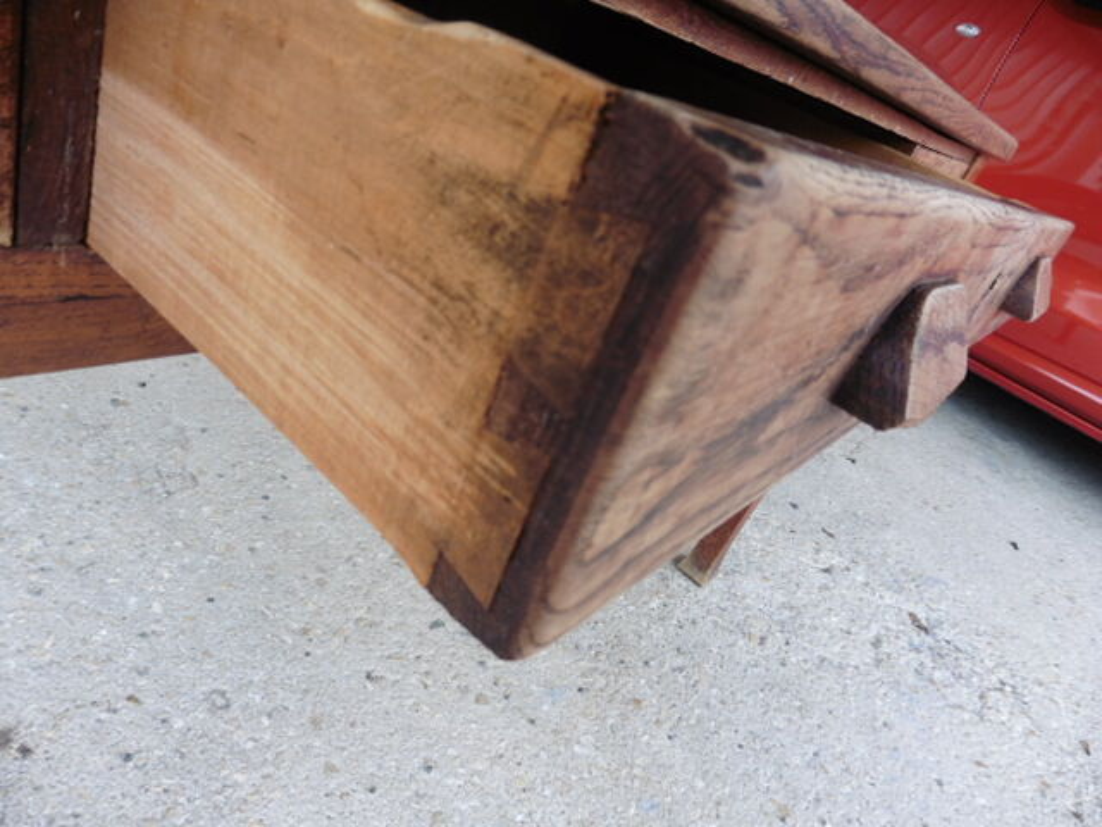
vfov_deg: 56.8
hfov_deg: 71.6
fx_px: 764
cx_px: 551
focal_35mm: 24
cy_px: 414
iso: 100
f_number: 3.3
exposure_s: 1/60
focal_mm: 4.3
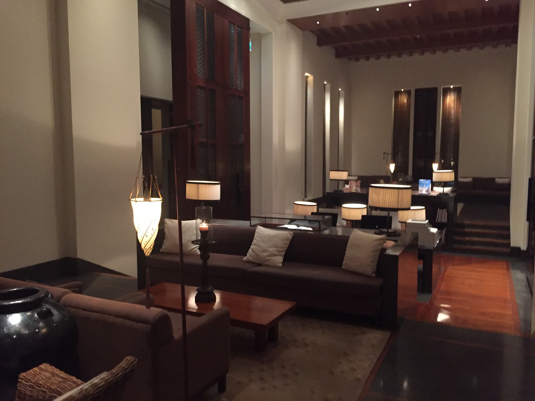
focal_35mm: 29
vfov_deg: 48.2
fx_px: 448
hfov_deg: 61.7
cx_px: 268
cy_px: 200
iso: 400
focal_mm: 4.15
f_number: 2.2
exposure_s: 1/17
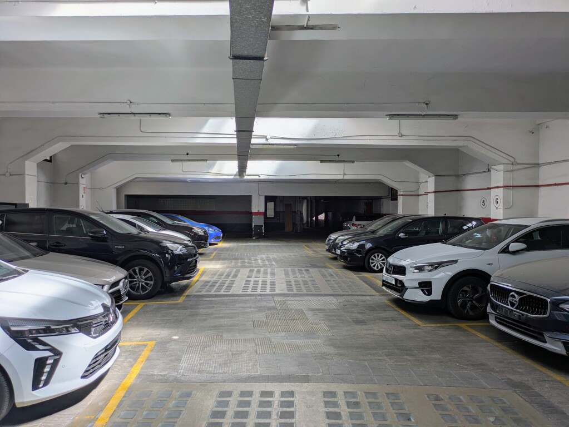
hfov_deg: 69.4
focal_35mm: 25
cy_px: 214
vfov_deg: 54.9
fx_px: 411
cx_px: 284
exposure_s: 1/867
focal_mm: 5.43
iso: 50
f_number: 1.89
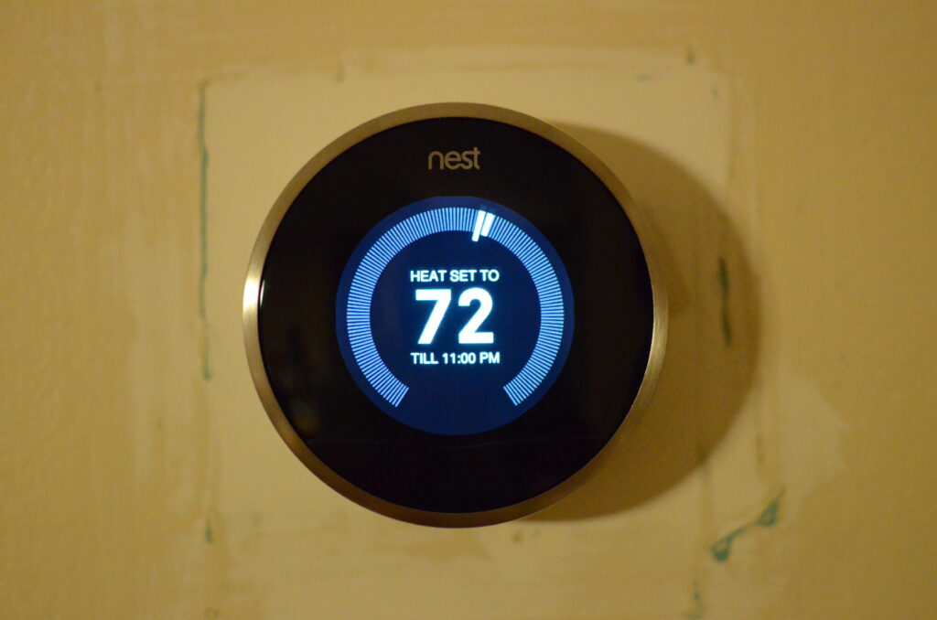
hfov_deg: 37.9
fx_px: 1363
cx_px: 468
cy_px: 310
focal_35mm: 52
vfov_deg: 25.6
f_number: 1.8
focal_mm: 35
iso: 6400
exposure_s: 1/500
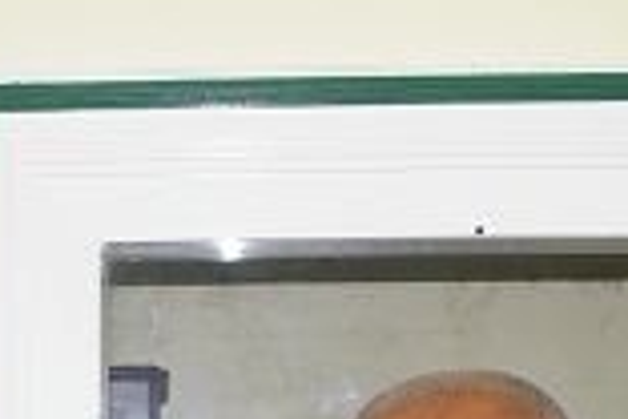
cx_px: 157
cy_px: 520
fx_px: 1814
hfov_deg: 19.5
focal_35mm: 104
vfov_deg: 12.8
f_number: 4.5
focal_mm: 24
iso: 400
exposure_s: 1/45
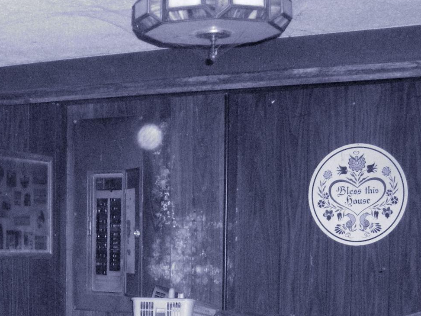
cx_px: 58
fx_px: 973
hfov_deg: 23.9
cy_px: 284
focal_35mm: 80
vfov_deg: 18.1
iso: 665
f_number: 3.2
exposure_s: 1/60
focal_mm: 6.3
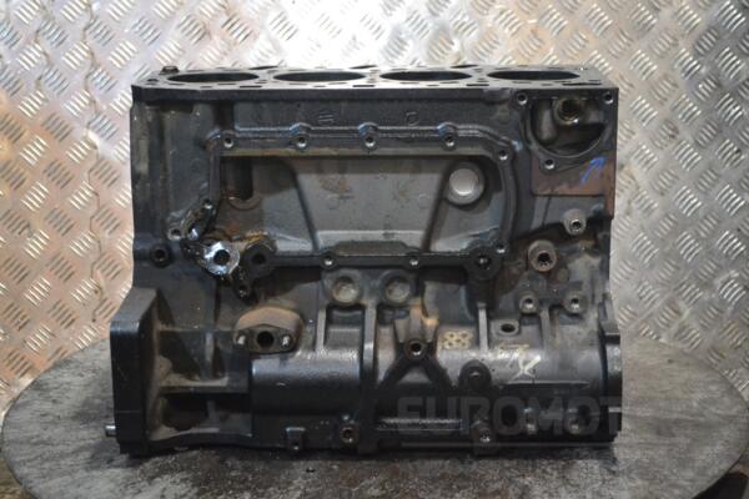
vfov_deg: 22.6
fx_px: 1248
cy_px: 250
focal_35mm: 60
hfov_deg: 33.4
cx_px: 374
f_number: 5.3
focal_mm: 40
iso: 3200
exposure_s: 1/80
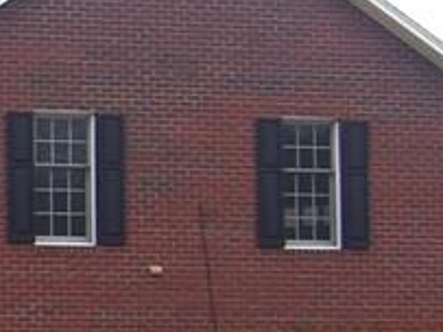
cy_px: 166
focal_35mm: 116
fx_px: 1484
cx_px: -404
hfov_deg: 14.5
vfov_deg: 12.8
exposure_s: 1/250
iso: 64
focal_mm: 3.8
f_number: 2.8
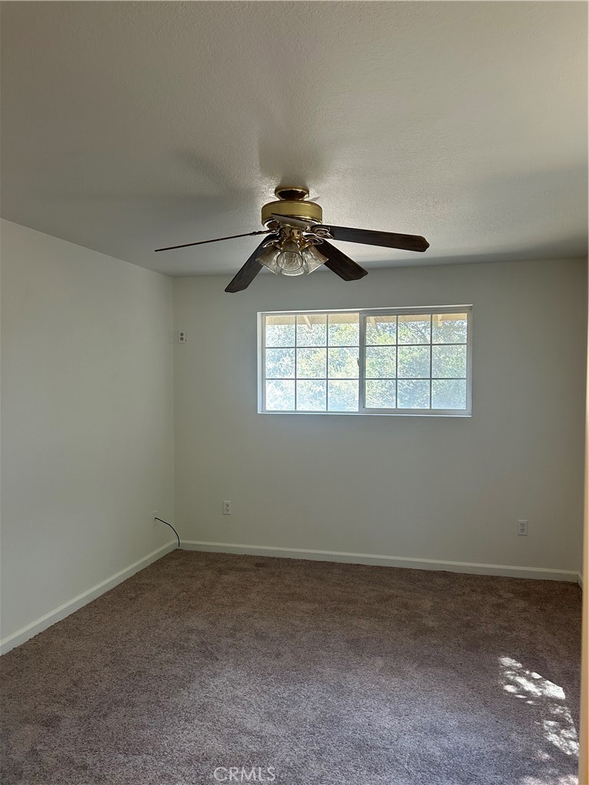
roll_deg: -0.7
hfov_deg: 53.1
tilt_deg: -3.1
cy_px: 392
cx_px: 294
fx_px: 590
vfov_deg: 67.3
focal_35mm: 26
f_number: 1.5
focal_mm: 5.7
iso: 125
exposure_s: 1/120
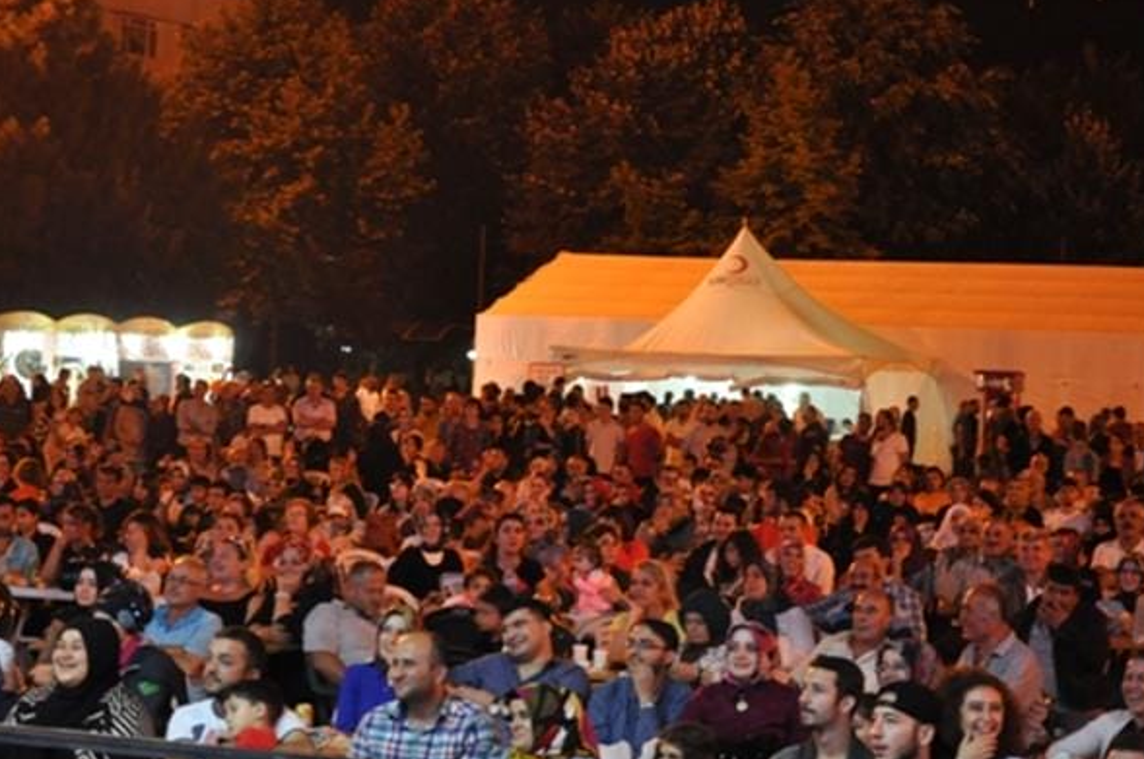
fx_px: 2909
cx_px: 392
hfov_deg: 22.2
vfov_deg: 14.9
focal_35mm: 92
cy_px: 473
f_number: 4.8
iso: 1600
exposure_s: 1/15
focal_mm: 45
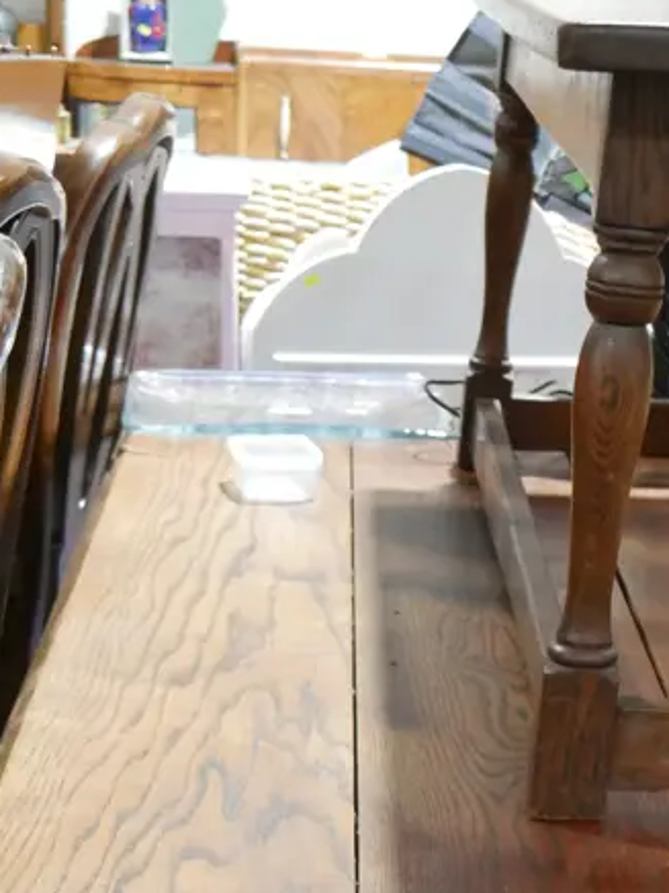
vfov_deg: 17.7
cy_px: 952
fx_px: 2783
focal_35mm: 108
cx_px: 560
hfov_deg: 13.6
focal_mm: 23
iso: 2500
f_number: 5.1
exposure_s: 1/60
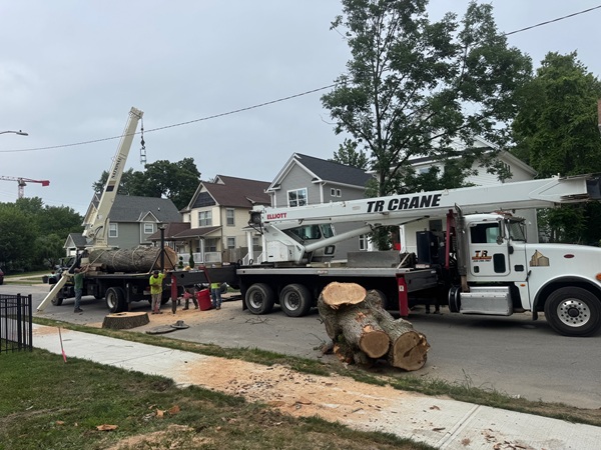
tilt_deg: +2.0
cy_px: 225
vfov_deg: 56.8
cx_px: 300
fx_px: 417
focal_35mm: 24
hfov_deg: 71.6
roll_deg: +1.7
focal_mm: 6.76
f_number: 1.78
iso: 80
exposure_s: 1/4310
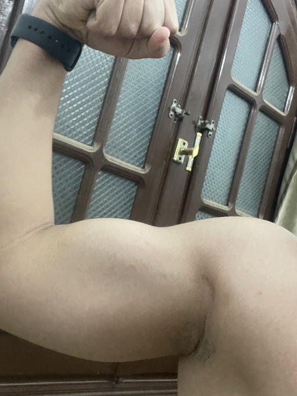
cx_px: 125
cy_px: 201
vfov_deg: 47.8
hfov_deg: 36.8
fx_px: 446
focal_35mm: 39
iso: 320
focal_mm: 2.71
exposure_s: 1/33
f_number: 2.2
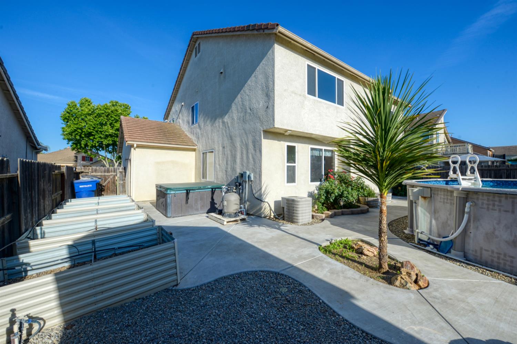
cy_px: 172
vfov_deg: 81.2
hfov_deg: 104.3
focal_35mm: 14
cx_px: 258
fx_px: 201
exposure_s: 1/1000
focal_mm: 14
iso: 400
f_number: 10
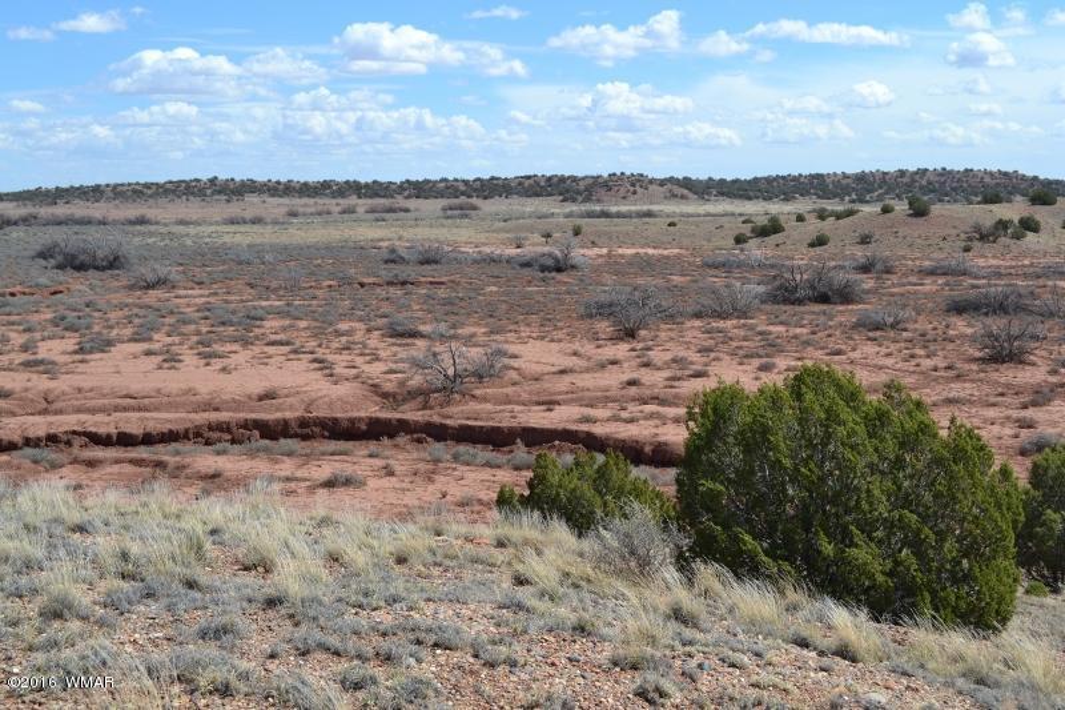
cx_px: 532
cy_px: 355
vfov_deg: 25.7
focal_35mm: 52
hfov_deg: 37.9
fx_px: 1553
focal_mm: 35
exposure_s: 1/250
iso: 100
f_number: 8
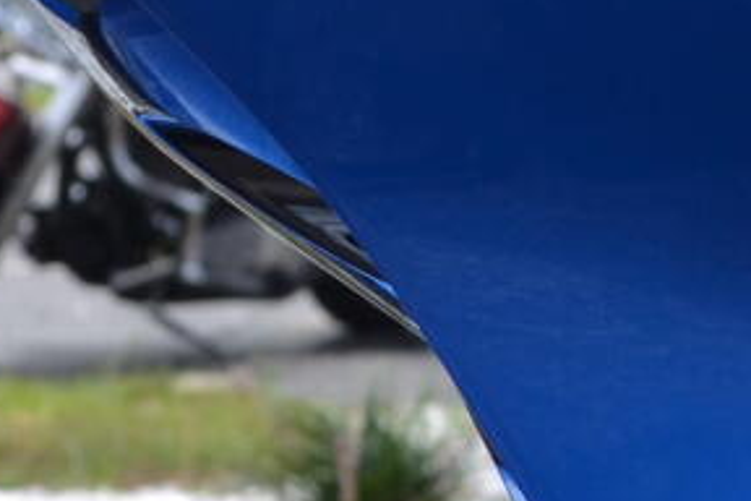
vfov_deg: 6.0
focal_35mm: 229
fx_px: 4777
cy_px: 434
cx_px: 357
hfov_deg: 9.0
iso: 100
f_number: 6.3
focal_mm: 22
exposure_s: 1/160
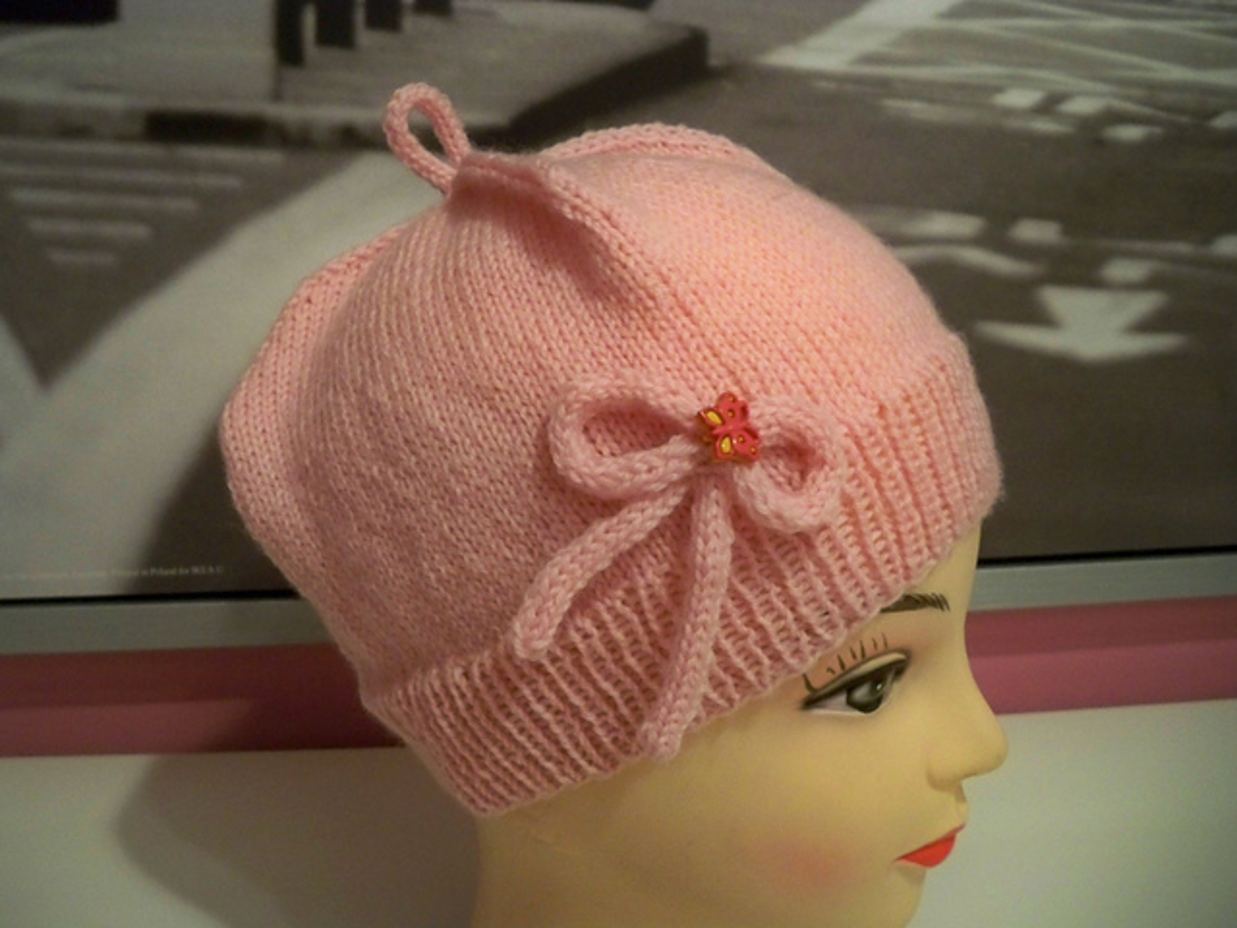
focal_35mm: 35
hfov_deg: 52.6
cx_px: 618
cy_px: 464
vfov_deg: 40.7
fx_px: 1251
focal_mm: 6.3
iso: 400
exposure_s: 1/30
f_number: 3.1
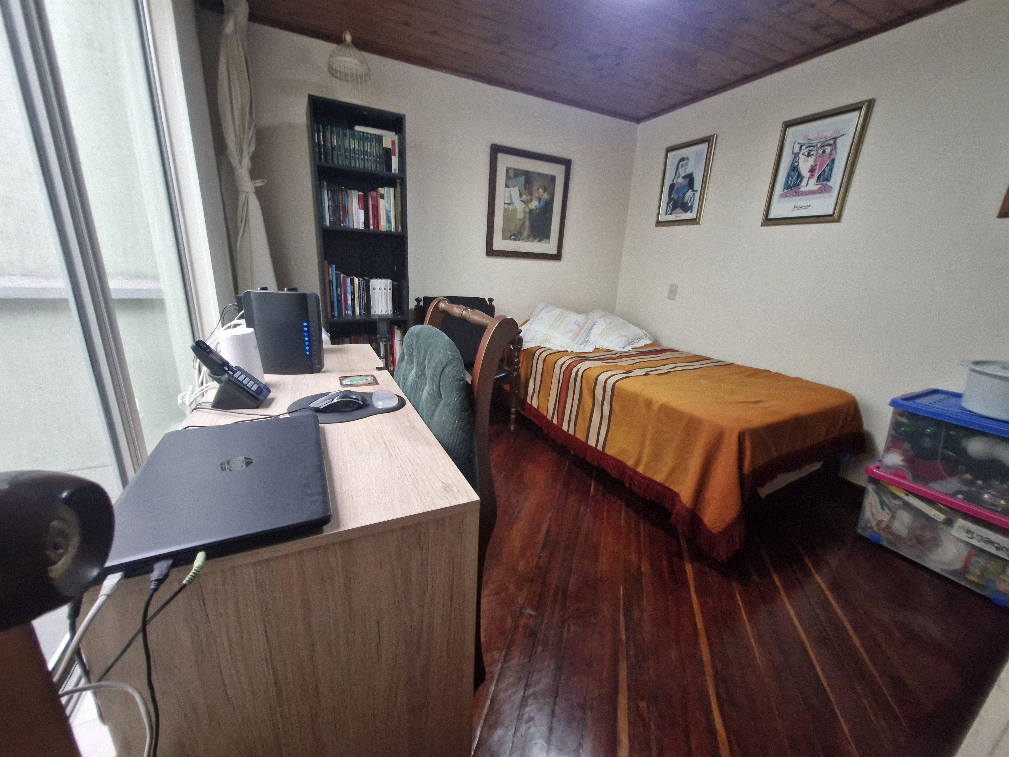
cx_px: 504
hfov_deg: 106.2
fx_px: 379
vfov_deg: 89.9
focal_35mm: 13
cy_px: 378
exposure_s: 1/30
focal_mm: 1.74
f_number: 2.2
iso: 640
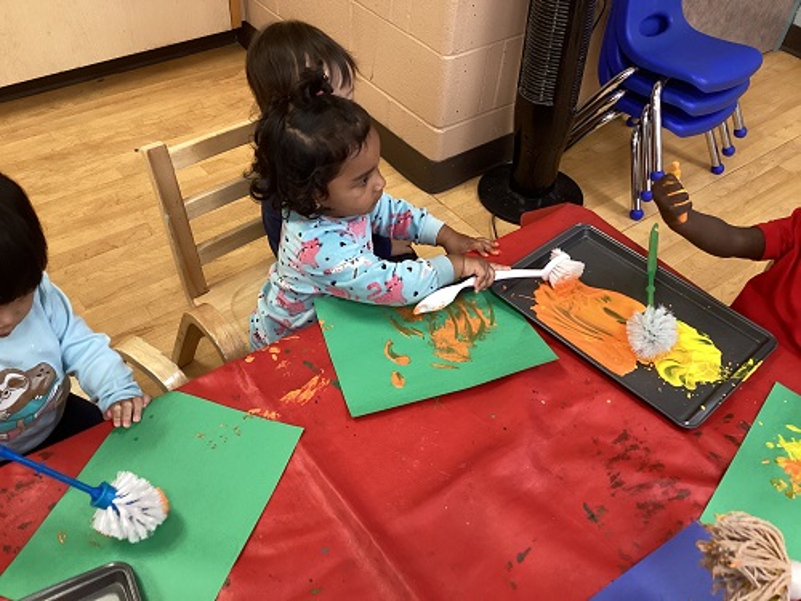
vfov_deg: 45.4
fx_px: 717
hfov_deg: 58.4
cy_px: 300
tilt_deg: -45.0
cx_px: 400
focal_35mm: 31
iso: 200
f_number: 2.4
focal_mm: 3.3
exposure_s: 1/60
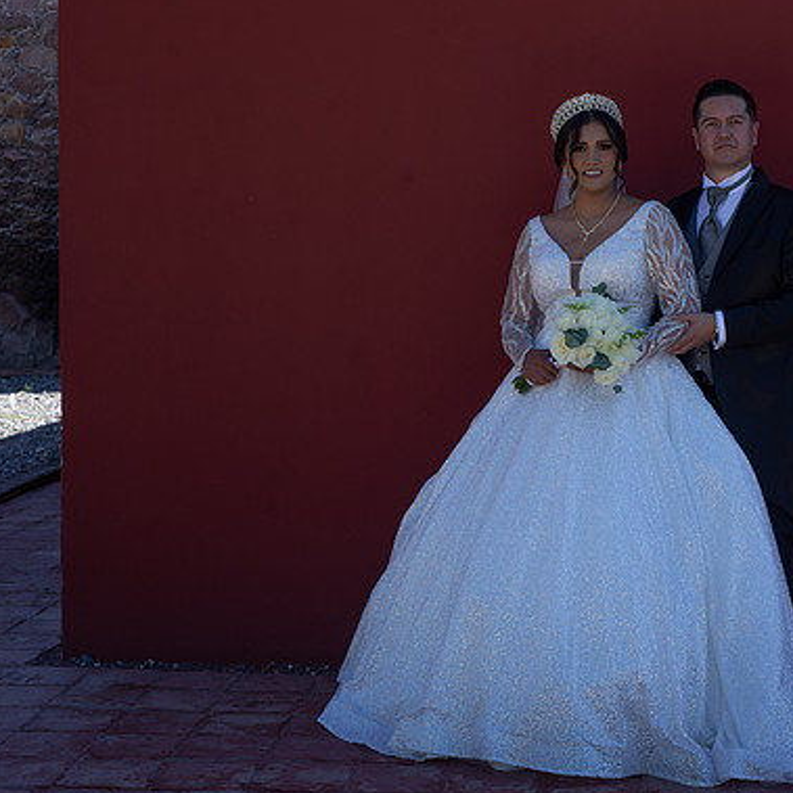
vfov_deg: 26.5
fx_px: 1685
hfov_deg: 26.1
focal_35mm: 65
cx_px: 598
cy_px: 394
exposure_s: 1/250
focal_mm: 50
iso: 100
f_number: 6.3
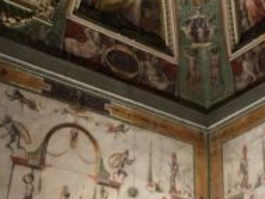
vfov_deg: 21.2
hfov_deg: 27.8
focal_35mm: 69
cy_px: 62
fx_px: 529
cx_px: 193
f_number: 2.2
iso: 64
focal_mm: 4.15
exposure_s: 1/33
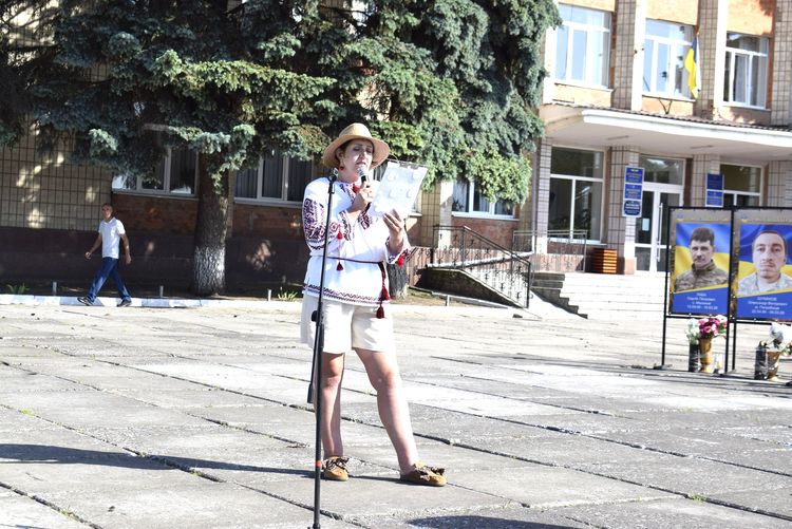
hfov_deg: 29.8
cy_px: 264
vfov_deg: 20.2
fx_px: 1486
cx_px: 396
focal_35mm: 68
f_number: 9
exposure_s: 1/320
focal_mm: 45
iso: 200
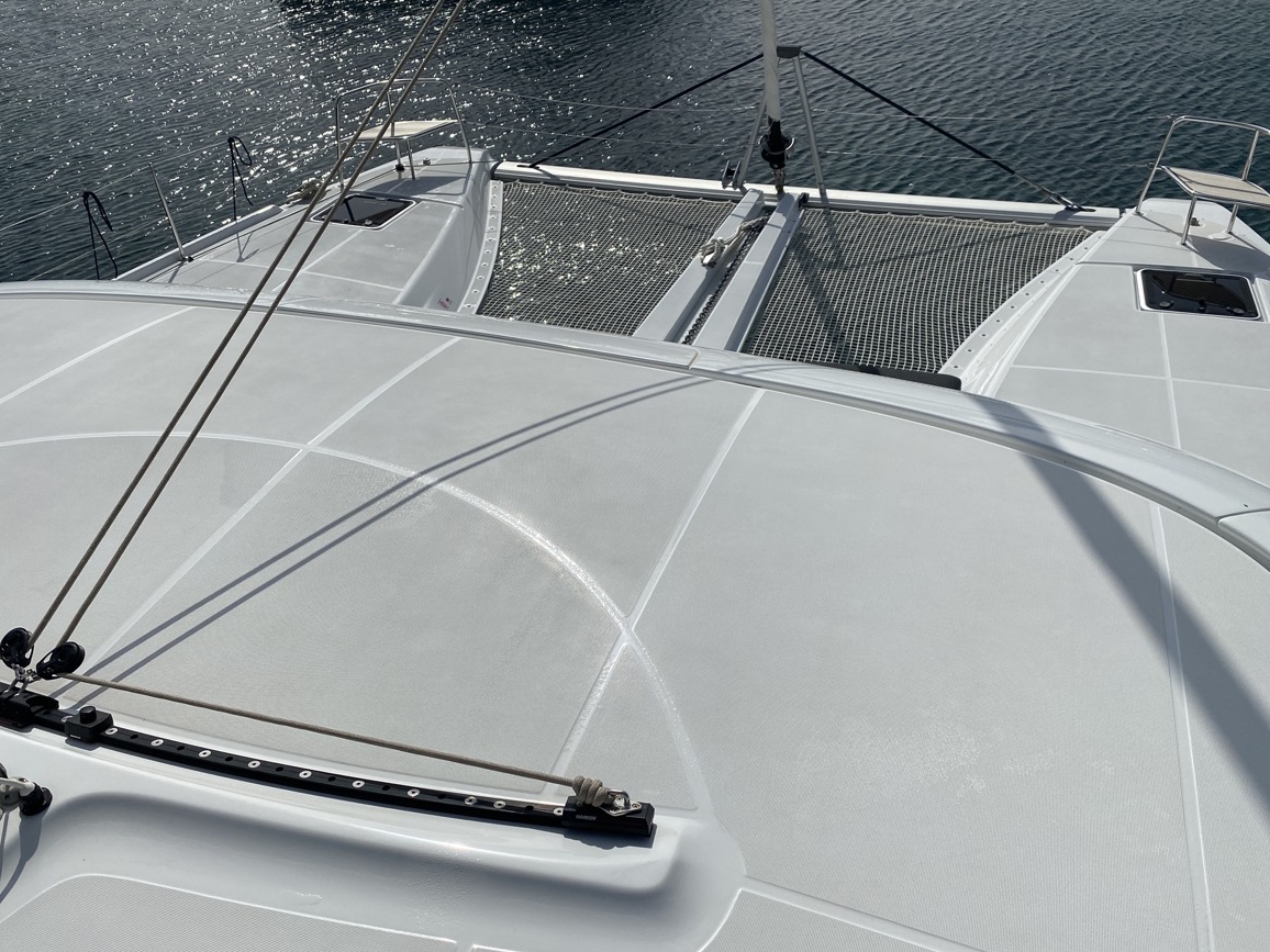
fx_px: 991
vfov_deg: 51.4
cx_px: 639
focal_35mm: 27
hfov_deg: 65.3
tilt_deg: -36.9
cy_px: 472
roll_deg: +4.0
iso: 32
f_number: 1.8
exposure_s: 1/12658
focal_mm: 4.25
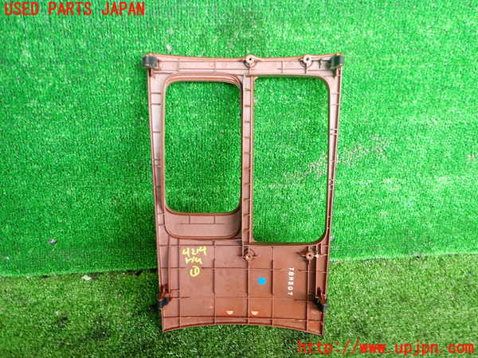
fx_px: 414
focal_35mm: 30
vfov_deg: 46.8
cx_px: 239
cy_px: 179
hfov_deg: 60.0
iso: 200
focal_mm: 5.4
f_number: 2.3
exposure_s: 1/60
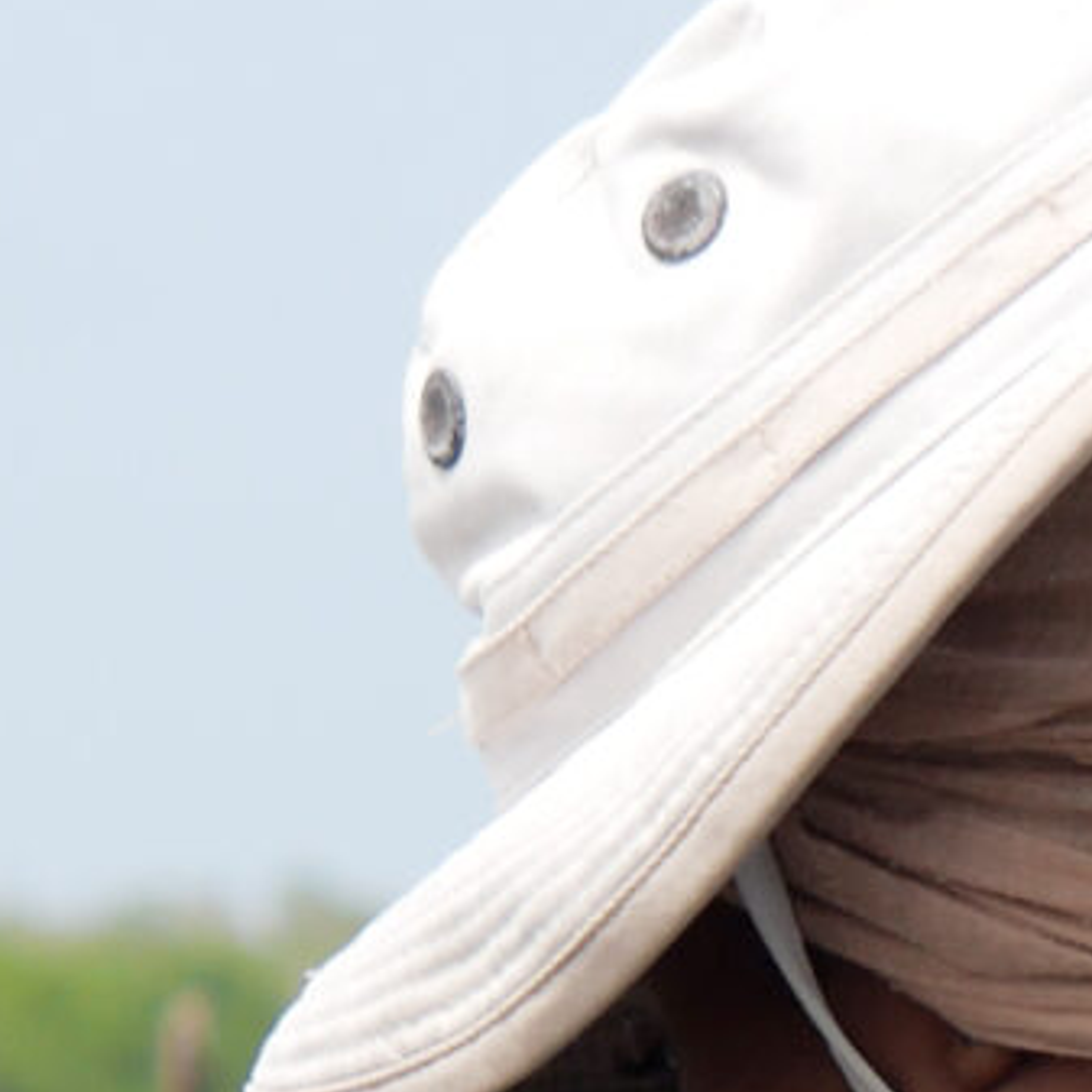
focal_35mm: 601
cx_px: -920
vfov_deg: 2.9
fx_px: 21450
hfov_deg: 2.9
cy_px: 1920
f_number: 5.6
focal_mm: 45
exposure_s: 1/400
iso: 100
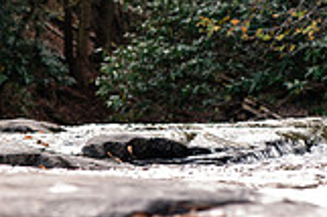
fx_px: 2786
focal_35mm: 307
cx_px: -219
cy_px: -3
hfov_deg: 6.6
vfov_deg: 4.5
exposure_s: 1/125
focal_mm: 85
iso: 1000
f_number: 5
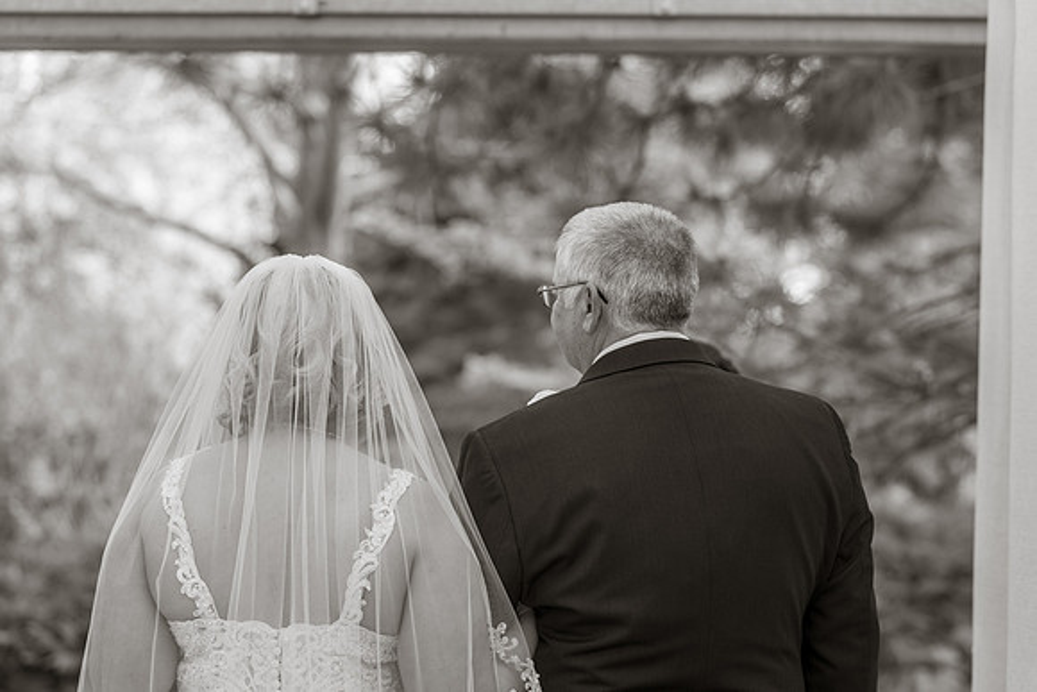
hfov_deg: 23.9
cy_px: 346
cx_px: 518
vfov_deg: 16.1
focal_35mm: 85
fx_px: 2449
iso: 100
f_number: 2.8
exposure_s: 1/125
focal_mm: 85
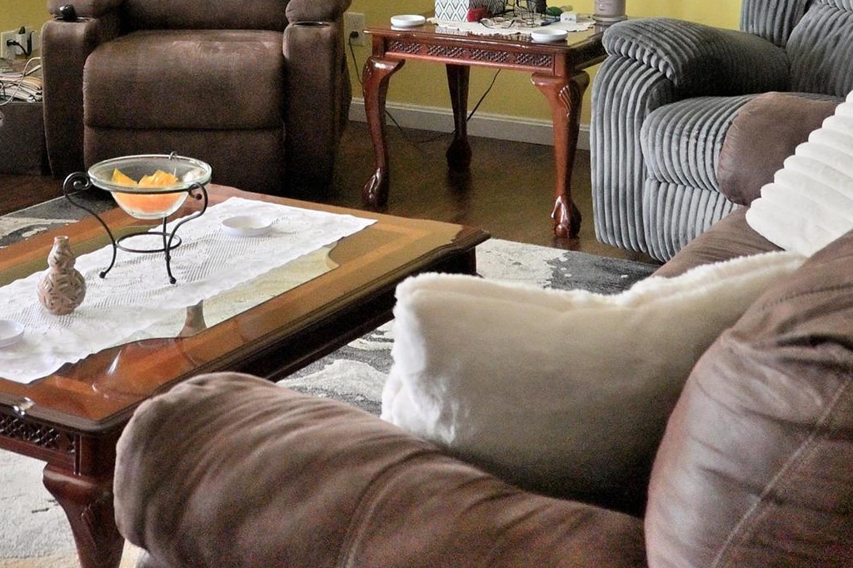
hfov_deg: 27.8
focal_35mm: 72
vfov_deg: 17.9
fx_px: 1705
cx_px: 257
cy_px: -137
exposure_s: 1/250
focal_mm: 16
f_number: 4
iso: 320
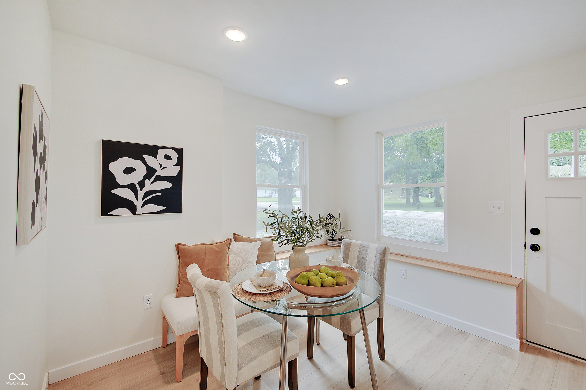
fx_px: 244
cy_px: 195
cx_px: 293
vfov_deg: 77.2
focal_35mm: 15
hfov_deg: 100.4
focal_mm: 10
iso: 100
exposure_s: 1/10
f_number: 9
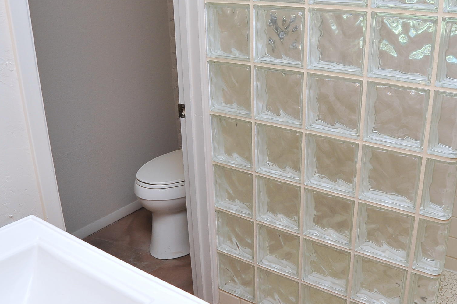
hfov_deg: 52.3
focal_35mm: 36
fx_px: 457
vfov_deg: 36.7
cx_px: 300
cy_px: 125
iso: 640
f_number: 9
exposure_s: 1/40
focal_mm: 18
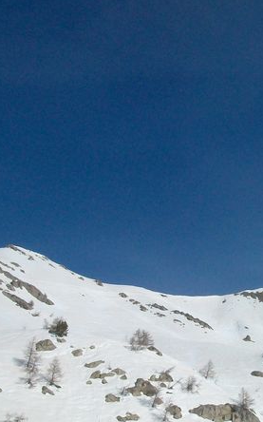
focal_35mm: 65
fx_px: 746
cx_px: 314
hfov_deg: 18.9
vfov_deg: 31.5
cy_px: 252
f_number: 5.5
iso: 80
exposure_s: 1/1401
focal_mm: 5.7
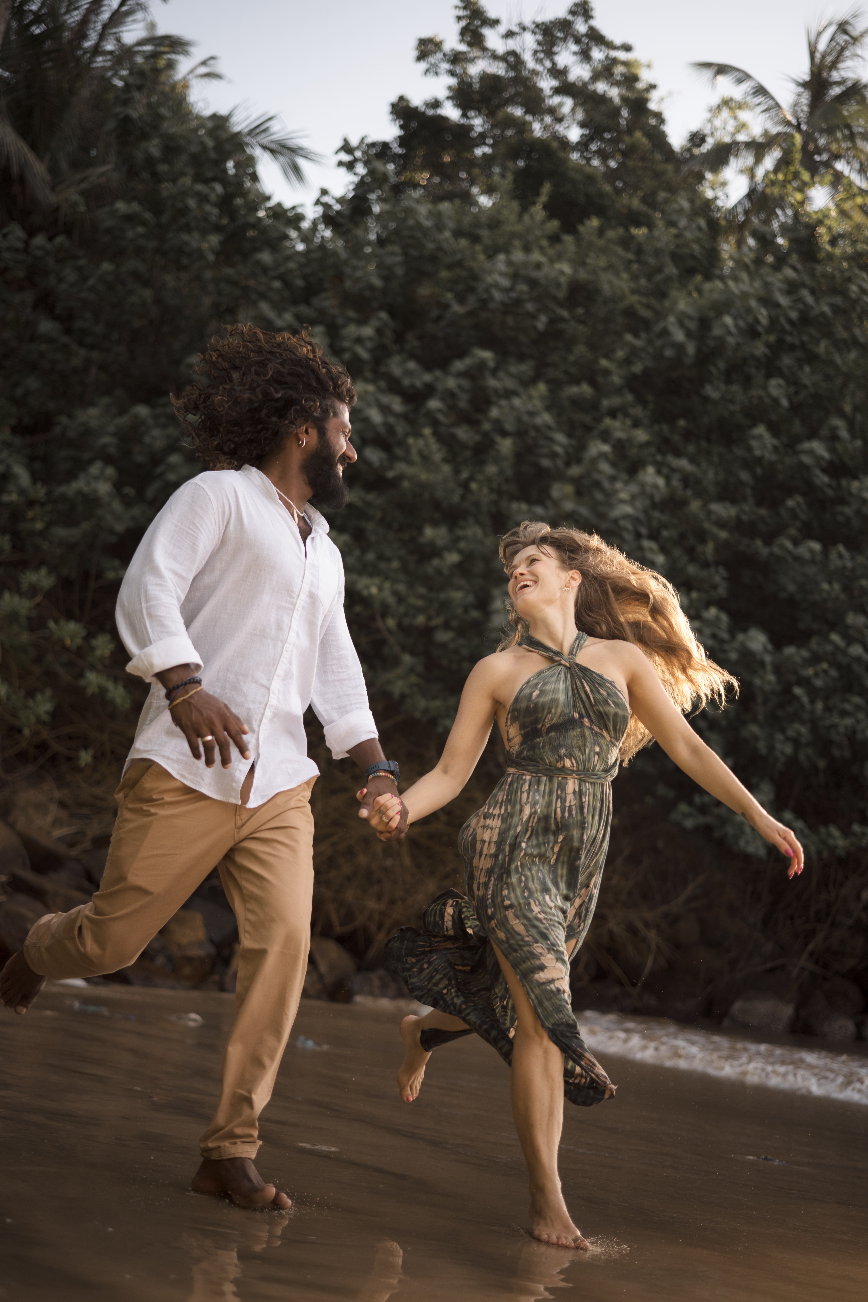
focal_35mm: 50
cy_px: 651
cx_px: 434
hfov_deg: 27.0
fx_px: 1808
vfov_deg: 39.6
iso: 125
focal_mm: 33
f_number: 1.4
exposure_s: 1/2500
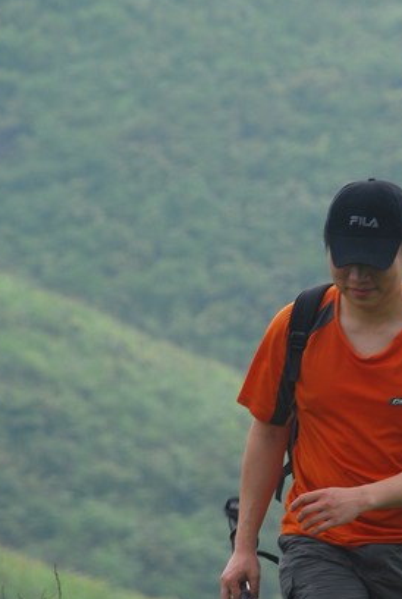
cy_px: 414
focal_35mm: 527
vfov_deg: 3.9
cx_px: 331
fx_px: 8782
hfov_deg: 2.6
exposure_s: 1/125
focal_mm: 200
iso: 100
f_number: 9
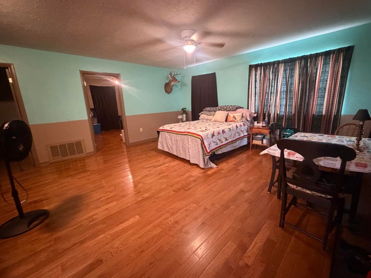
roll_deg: +2.2
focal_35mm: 15
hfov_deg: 98.0
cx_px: 198
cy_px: 136
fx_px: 161
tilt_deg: -12.1
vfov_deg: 81.7
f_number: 2.2
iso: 1250
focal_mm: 2.22
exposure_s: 1/40
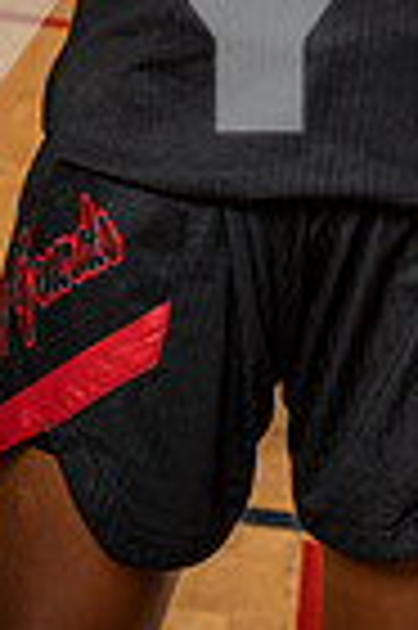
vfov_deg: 10.3
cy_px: -320
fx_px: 3369
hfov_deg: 7.1
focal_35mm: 193
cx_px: 378
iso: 125
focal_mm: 60
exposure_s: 1/250
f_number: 5.6
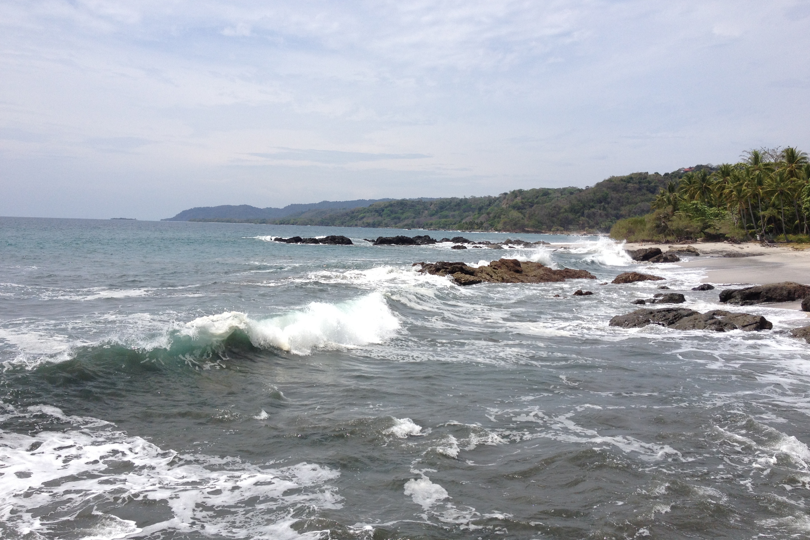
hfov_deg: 51.9
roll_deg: -1.4
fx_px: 832
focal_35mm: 37
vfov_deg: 35.9
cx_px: 409
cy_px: 273
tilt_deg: -7.1
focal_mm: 4.28
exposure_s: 1/3247
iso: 50
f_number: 2.4
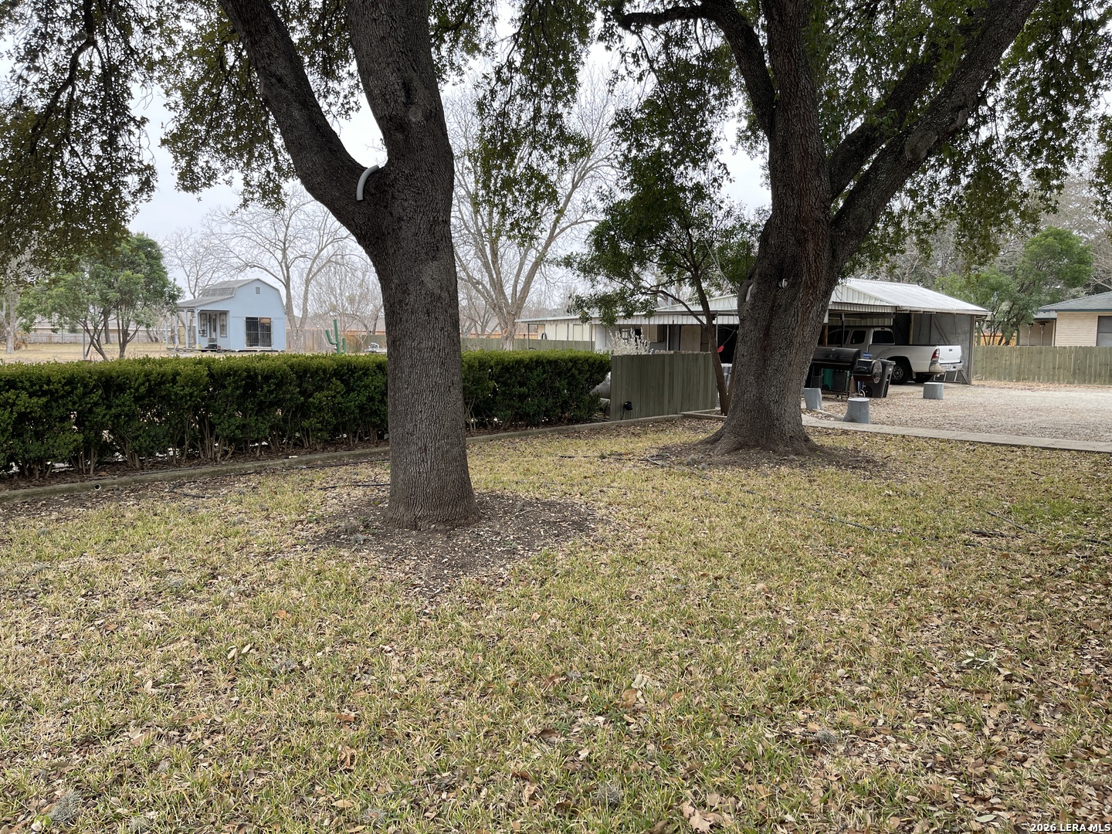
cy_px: 417
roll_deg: -1.0
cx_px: 556
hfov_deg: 69.4
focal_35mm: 25
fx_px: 803
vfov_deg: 54.9
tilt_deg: -6.2
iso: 32
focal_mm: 5.1
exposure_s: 1/205
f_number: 1.6
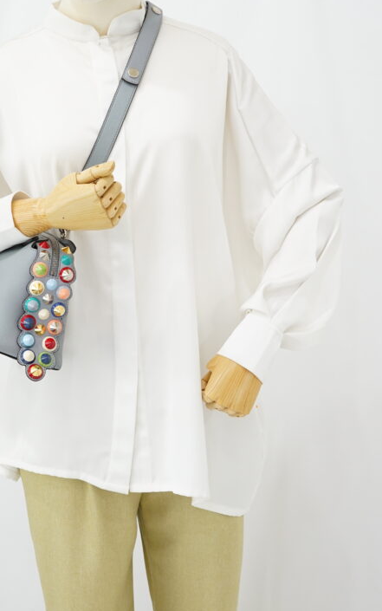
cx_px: 116
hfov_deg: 17.6
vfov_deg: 27.8
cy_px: 233
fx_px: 1232
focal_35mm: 74
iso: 640
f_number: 6.3
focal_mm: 50
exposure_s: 1/10
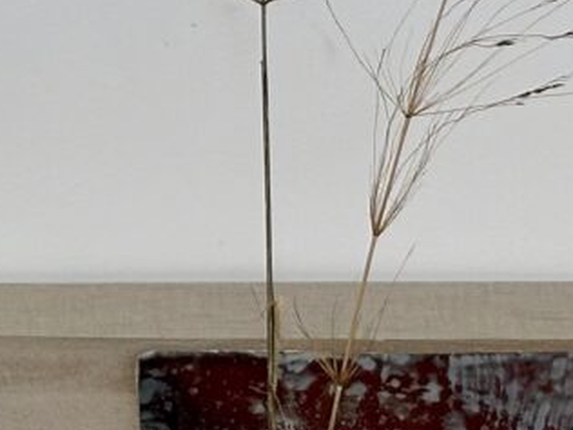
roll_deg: +1.8
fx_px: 4022
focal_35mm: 243
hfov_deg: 8.1
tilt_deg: -22.3
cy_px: -82
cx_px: 2
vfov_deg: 6.1
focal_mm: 6.86
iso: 50
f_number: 1.78
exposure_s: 1/233
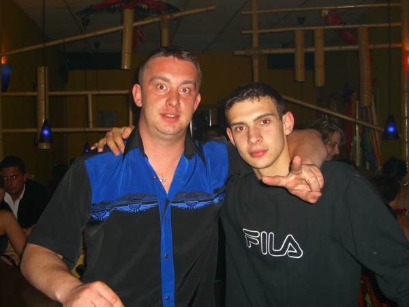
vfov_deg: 37.7
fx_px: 449
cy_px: 154
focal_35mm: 38
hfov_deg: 49.0
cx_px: 204
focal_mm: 7.9
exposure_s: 1/60
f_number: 2.8
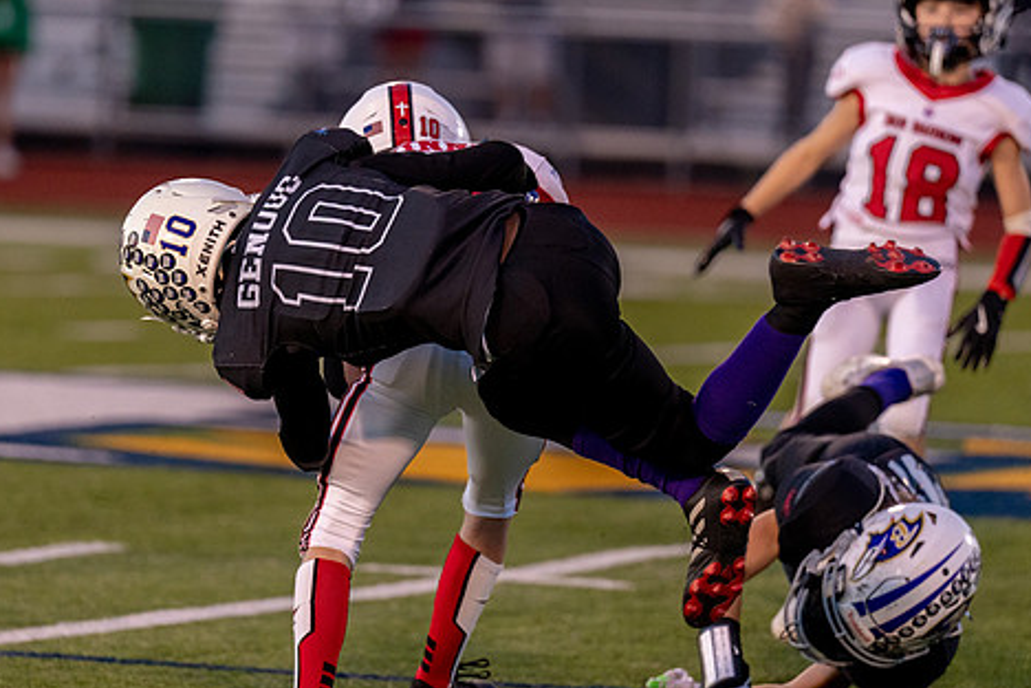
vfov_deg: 4.2
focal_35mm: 331
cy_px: 290
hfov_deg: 6.2
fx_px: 9479
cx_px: 380
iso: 1600
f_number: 2.8
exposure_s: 1/1000
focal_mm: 188
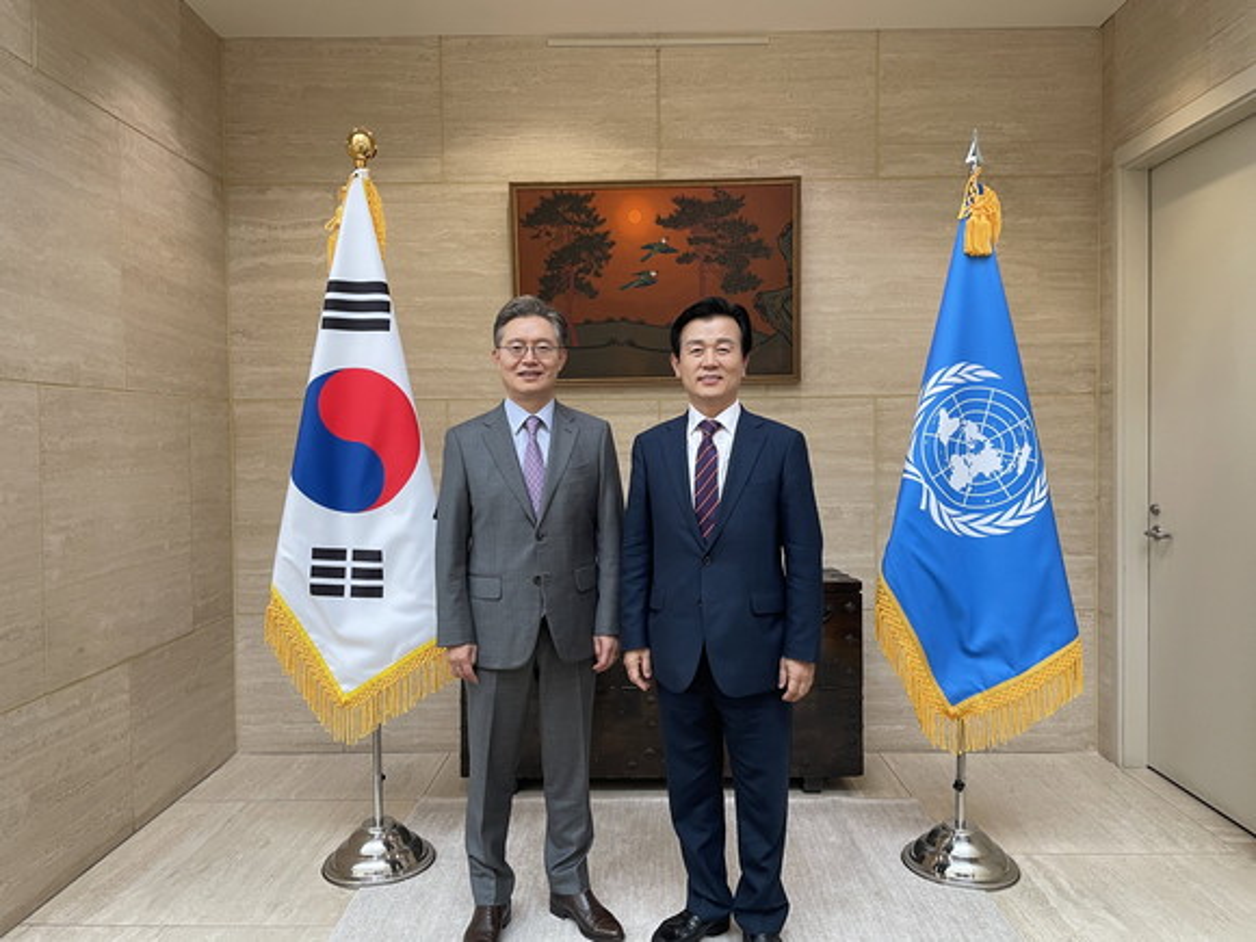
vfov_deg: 53.1
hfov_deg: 67.3
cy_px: 471
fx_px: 943
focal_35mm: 26
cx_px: 628
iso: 80
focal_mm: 4.2
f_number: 1.6
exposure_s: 1/60
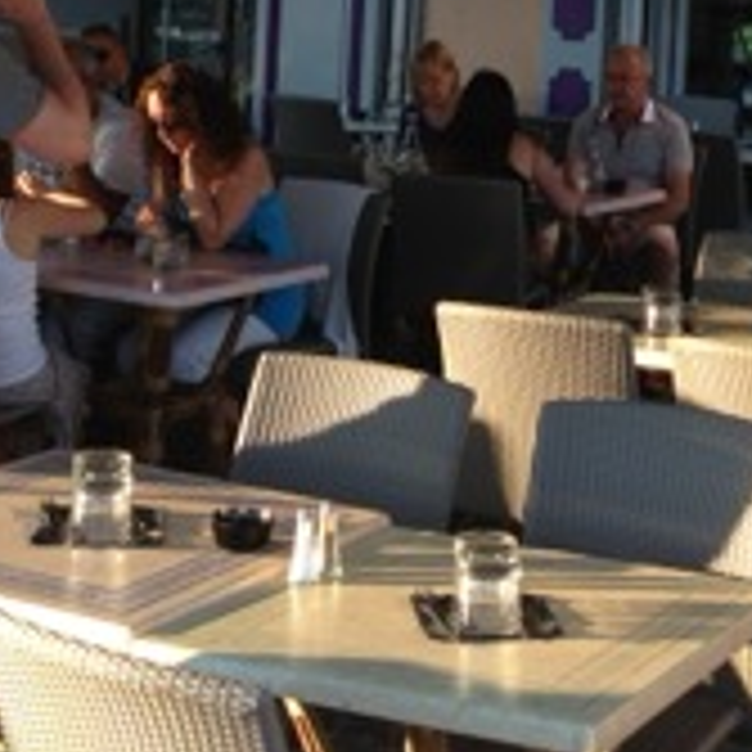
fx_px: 2237
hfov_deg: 19.0
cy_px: -14
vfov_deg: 18.5
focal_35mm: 91
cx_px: 567
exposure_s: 1/196
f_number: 2.4
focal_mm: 4.13
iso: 50
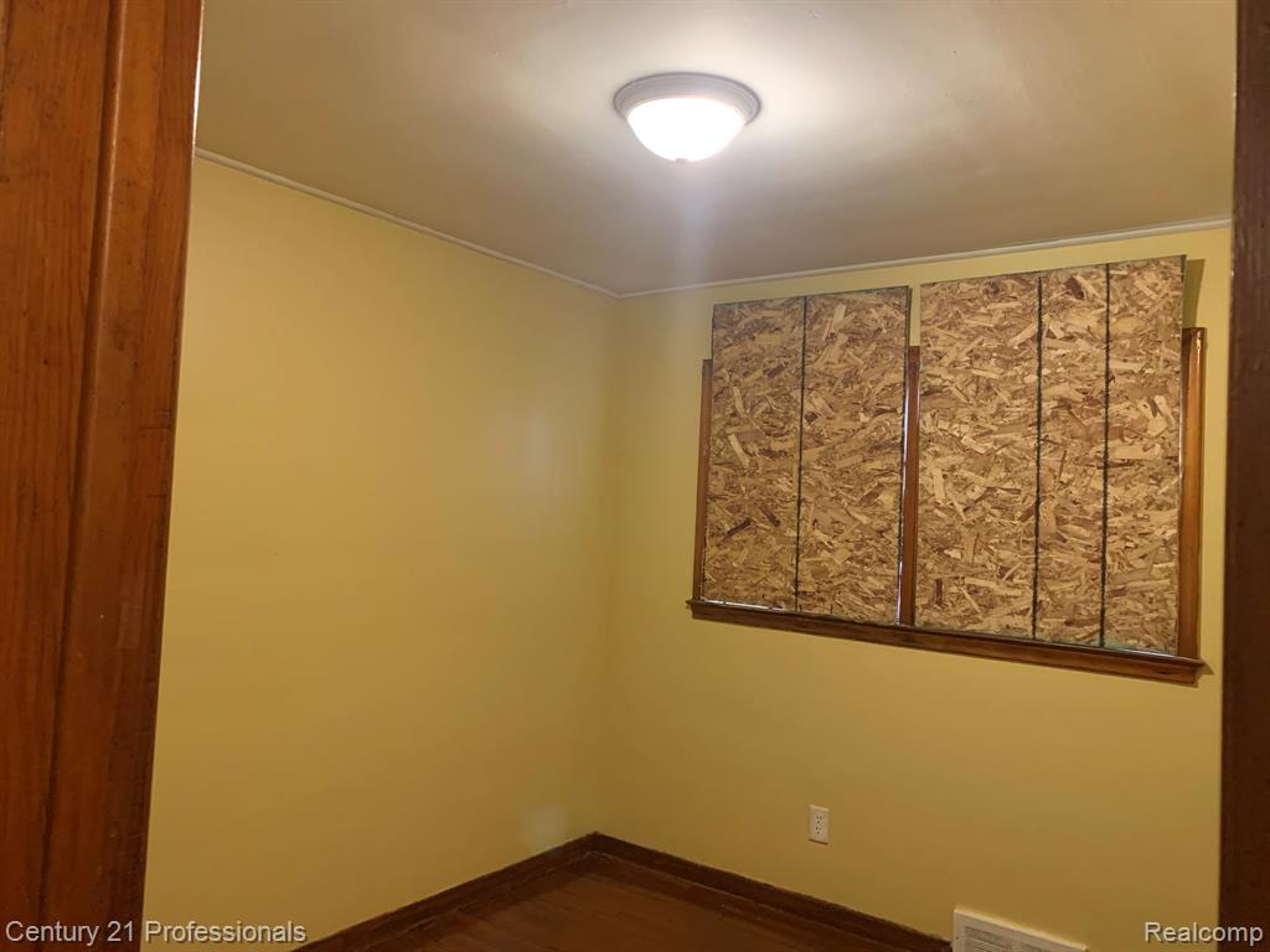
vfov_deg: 53.1
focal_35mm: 26
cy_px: 476
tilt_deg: +0.4
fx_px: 954
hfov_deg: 67.3
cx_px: 635
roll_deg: -2.4
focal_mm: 4.25
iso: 400
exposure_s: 1/40
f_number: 1.8
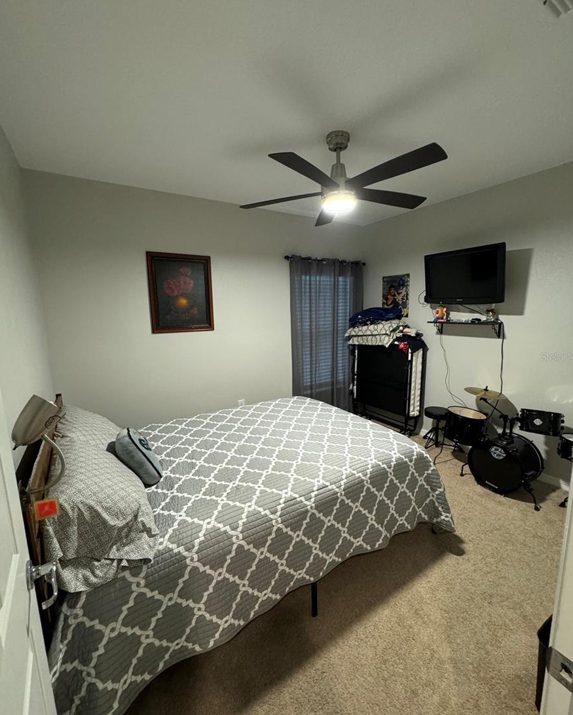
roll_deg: +1.4
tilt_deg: -8.7
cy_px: 357
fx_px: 318
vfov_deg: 96.8
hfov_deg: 84.1
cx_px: 293
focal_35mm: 15
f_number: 2.2
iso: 400
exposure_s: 1/60
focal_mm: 2.22
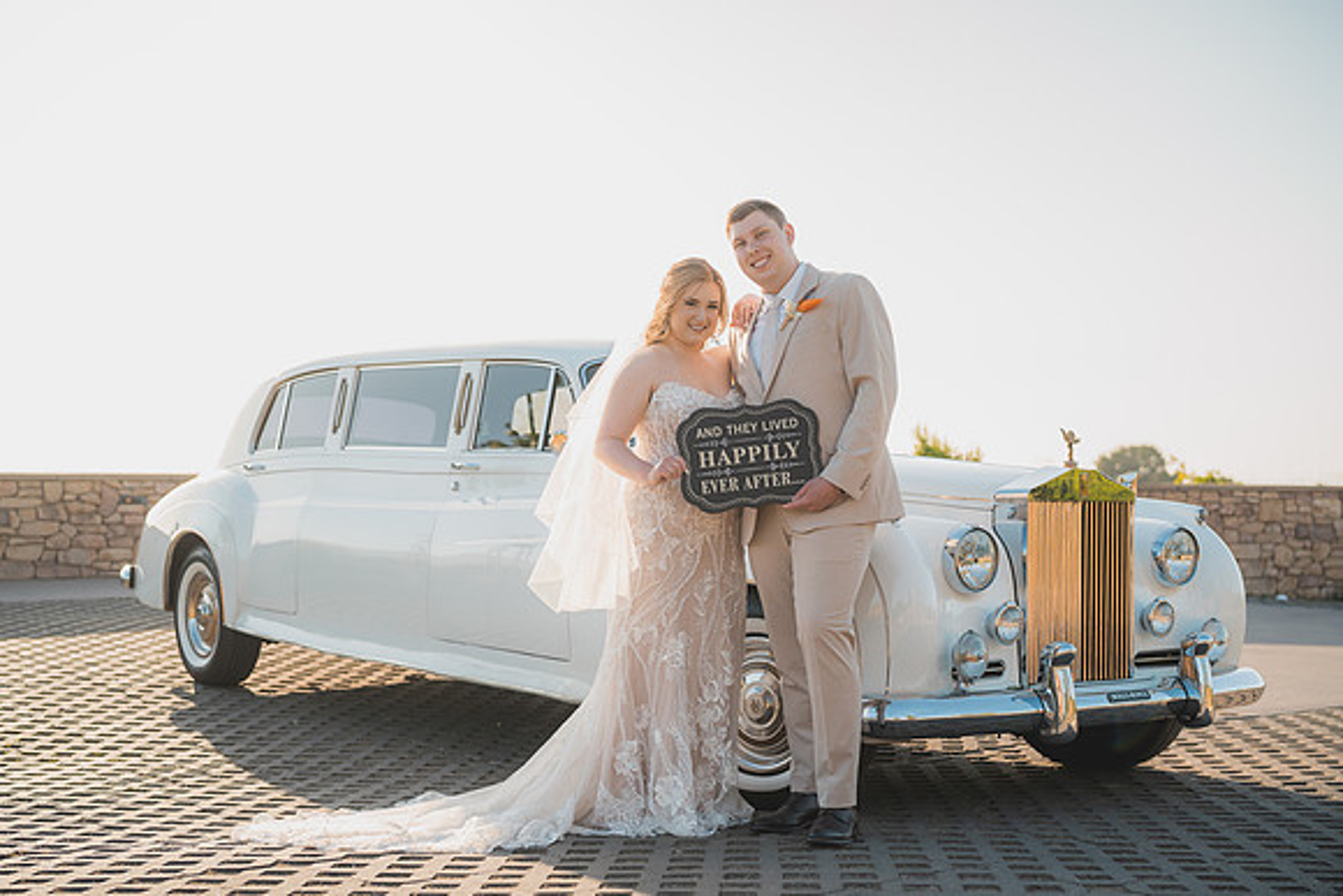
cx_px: 672
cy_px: 448
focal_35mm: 50
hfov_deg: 39.6
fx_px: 1866
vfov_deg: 27.0
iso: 125
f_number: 2.5
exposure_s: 1/800
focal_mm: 50
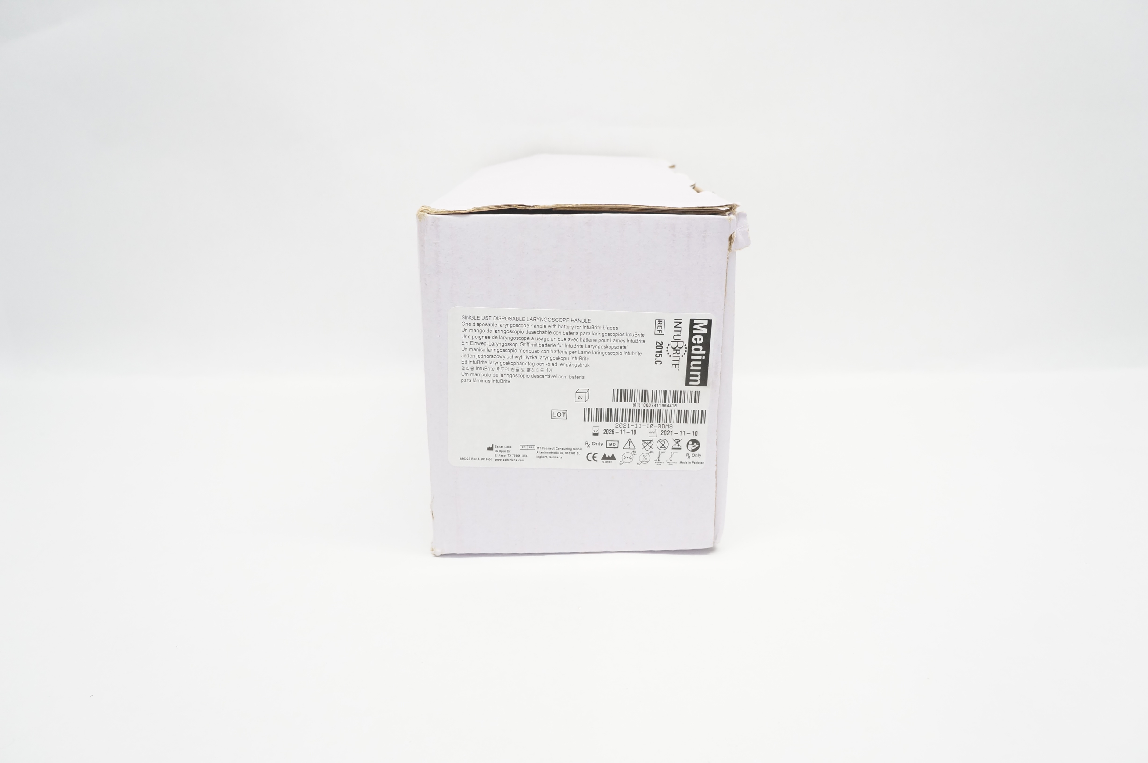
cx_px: 574
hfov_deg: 67.4
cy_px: 382
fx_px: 860
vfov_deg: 47.8
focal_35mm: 27
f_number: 6.3
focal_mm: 18
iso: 800
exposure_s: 1/60
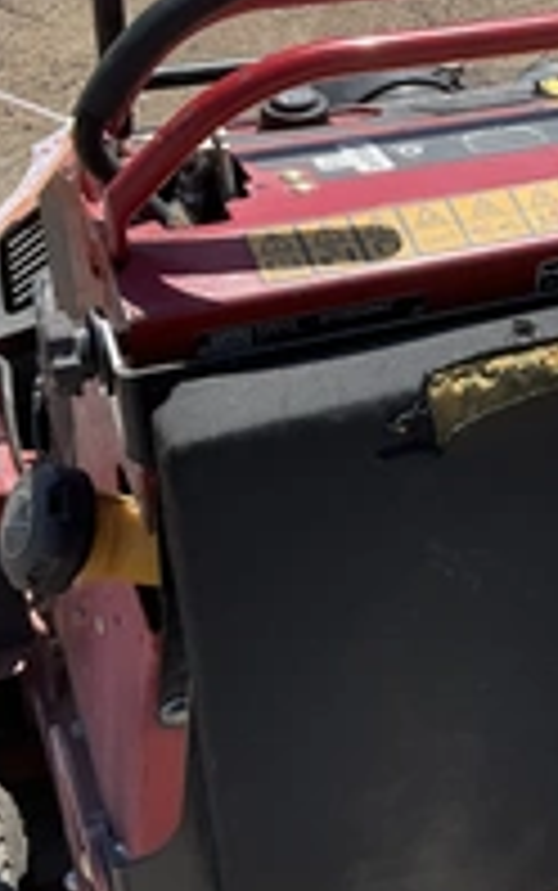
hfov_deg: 20.4
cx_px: 544
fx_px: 1506
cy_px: 414
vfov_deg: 32.9
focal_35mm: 62
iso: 25
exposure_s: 1/1076
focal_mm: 3
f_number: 1.8
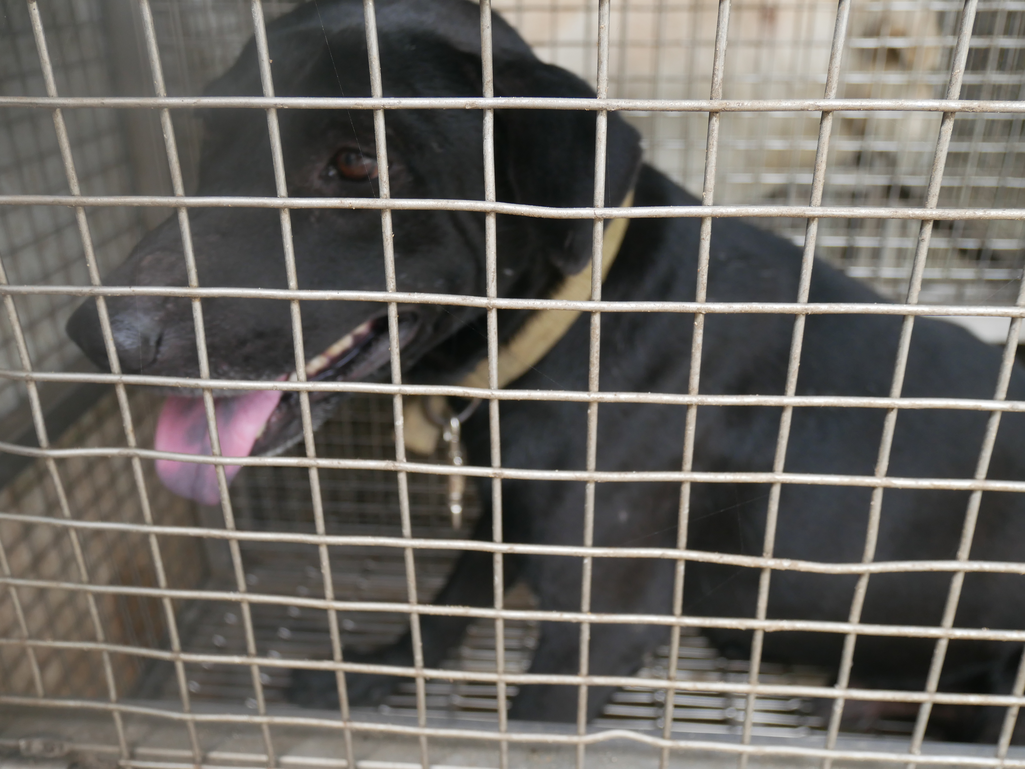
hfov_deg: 59.9
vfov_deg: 46.8
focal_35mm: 30
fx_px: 889
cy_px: 384
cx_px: 512
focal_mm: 15
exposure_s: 1/125
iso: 400
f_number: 3.7
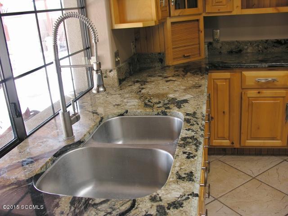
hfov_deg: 52.6
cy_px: 108
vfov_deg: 40.7
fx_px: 291
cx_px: 144
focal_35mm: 35
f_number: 3.2
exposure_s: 1/39.4
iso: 50
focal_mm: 8.9
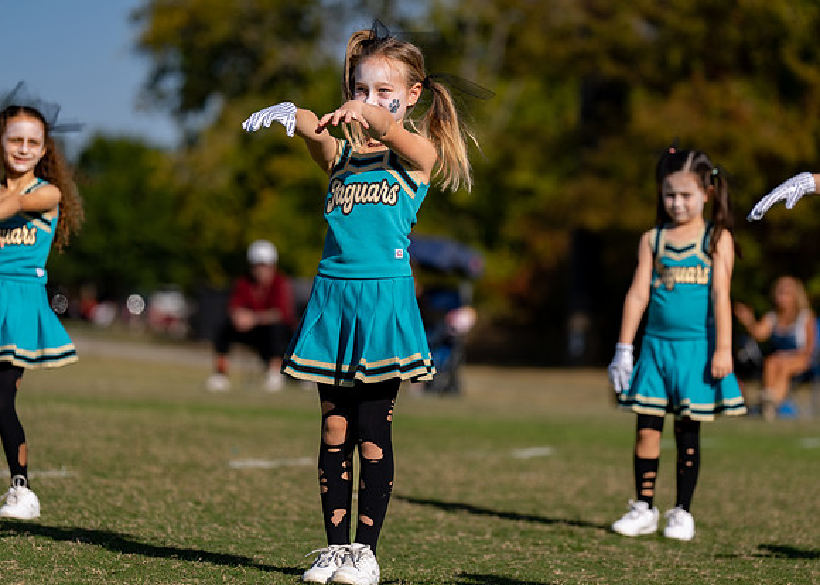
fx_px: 3795
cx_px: 408
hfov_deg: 12.3
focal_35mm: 163
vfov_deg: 8.8
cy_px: 257
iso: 100
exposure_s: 1/5000
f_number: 2.8
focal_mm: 135
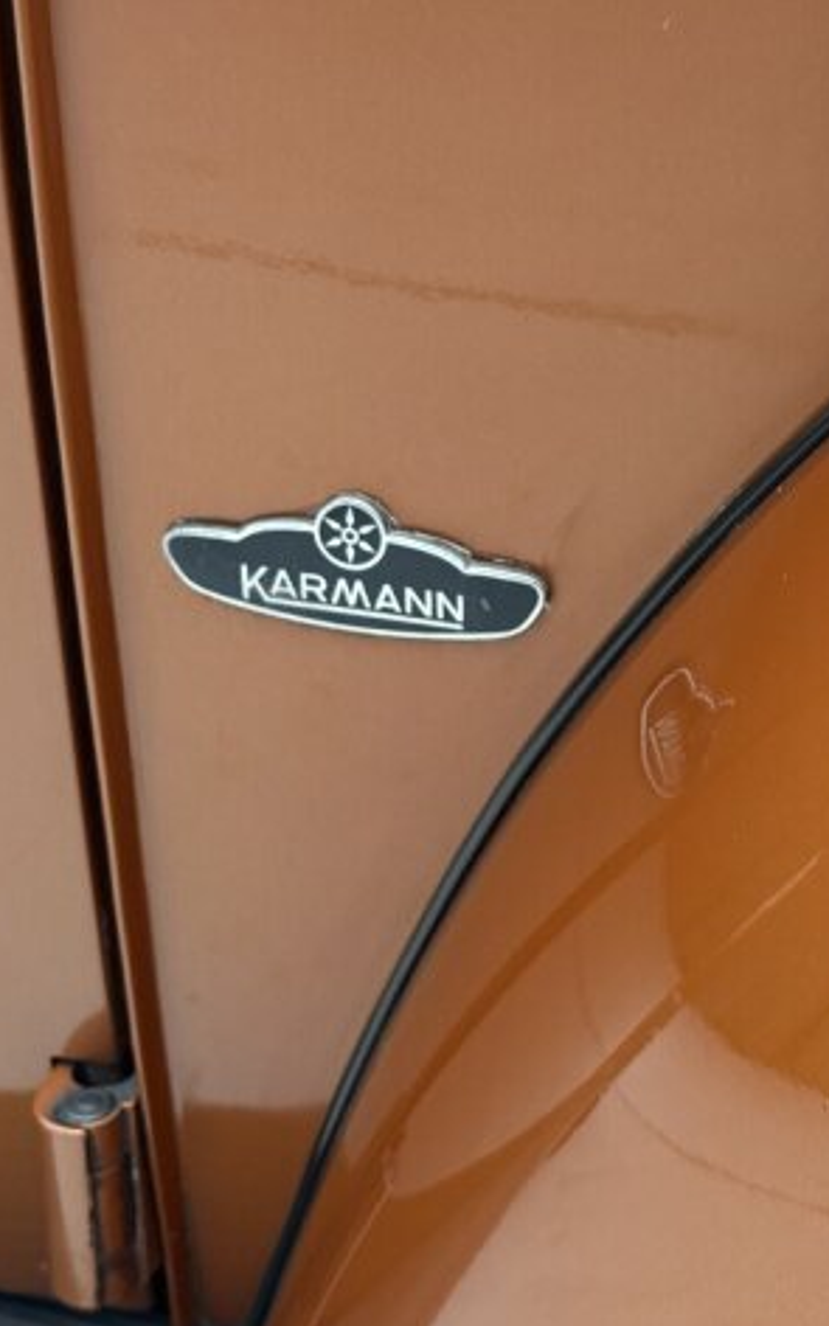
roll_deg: -2.2
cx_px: 686
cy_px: 663
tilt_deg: -29.1
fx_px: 2494
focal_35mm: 69
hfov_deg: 18.7
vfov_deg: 29.8
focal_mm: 6.76
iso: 250
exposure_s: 1/49
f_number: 1.78
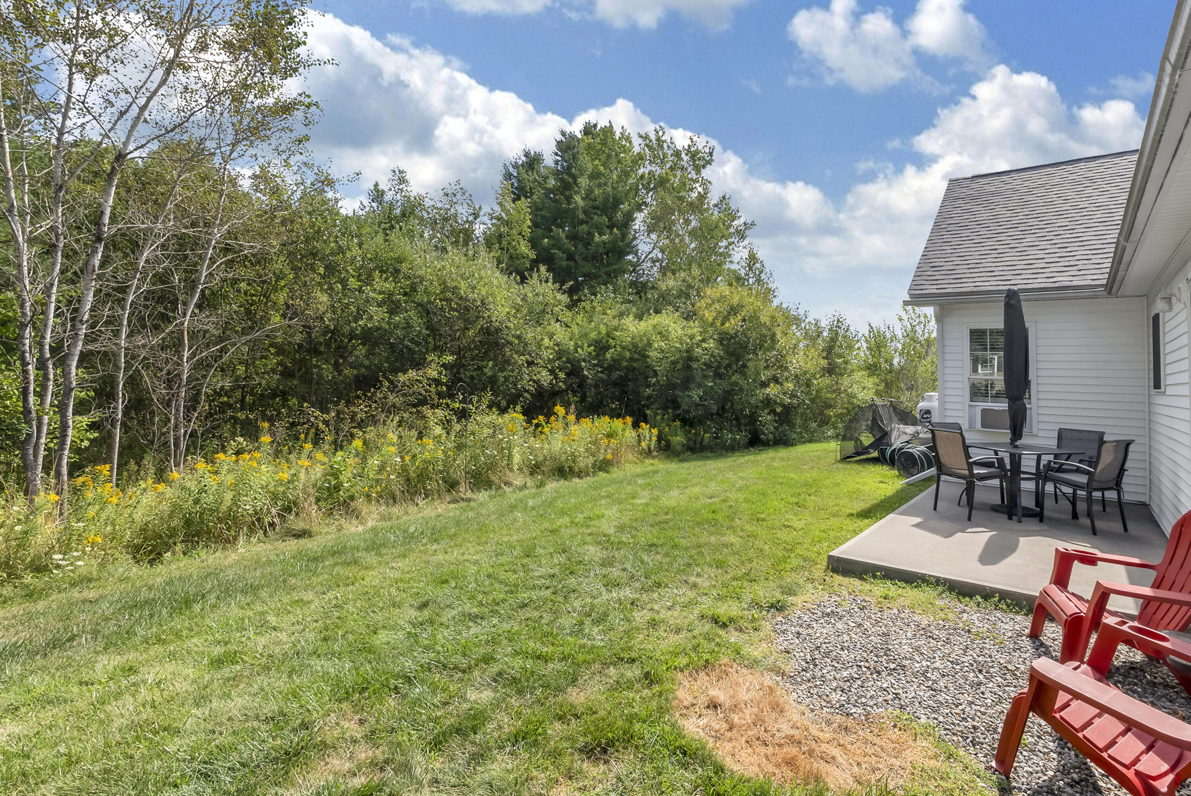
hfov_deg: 96.7
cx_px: 596
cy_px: 398
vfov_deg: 73.8
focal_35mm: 16
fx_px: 530
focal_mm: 16
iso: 320
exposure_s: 1/250
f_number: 11
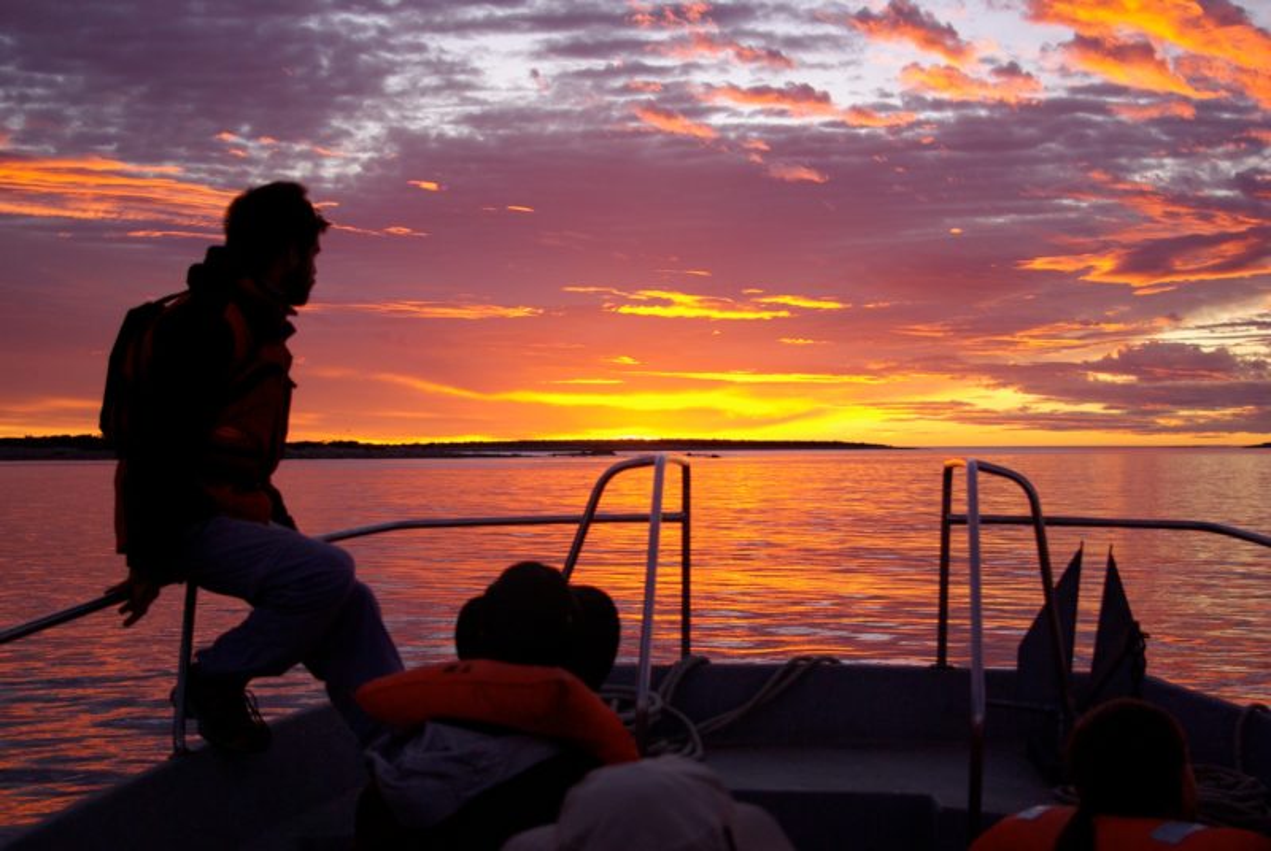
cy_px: 426
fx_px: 2015
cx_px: 636
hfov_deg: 35.0
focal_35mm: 57
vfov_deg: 23.9
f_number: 4.5
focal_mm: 38
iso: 400
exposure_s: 1/180
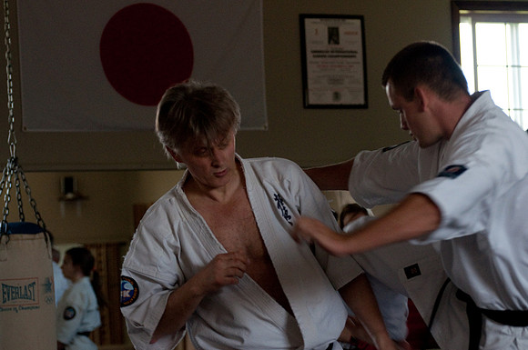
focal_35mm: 153
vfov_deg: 8.9
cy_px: 175
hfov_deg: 13.4
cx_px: 264
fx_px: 2241
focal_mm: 102
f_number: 4.5
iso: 800
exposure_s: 1/200
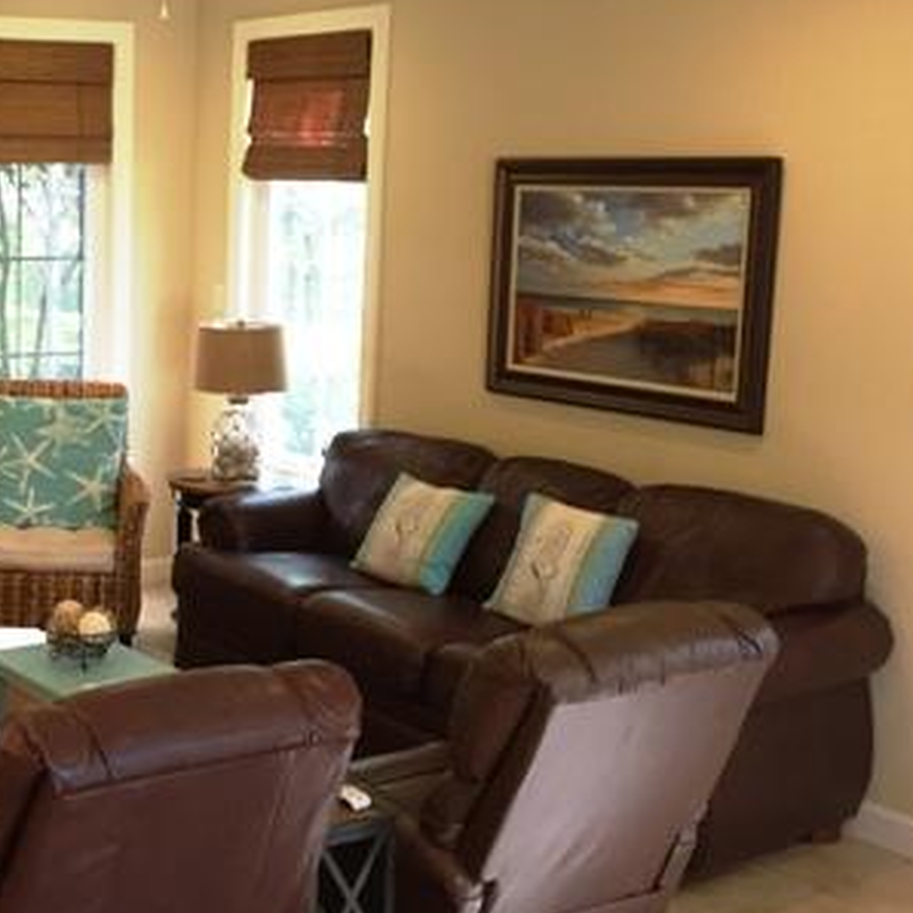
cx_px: 28
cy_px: 456
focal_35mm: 55
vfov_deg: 31.1
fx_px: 1641
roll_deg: -1.0
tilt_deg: -10.9
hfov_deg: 29.3
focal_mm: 4.15
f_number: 2.2
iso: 80
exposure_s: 1/30
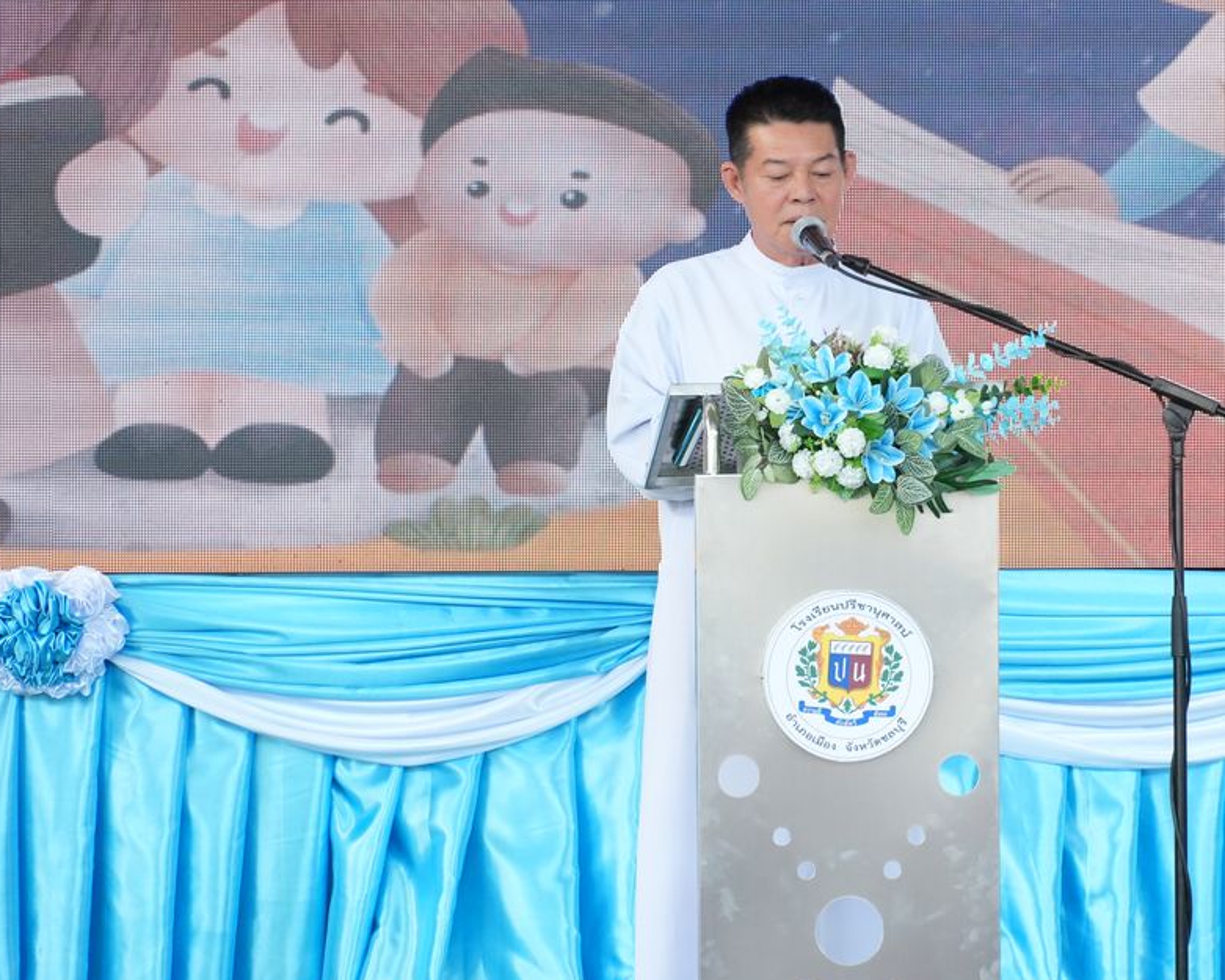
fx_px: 9923
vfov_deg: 5.7
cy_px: 486
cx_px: 812
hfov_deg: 7.1
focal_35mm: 274
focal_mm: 135
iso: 1600
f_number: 5.6
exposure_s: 1/125
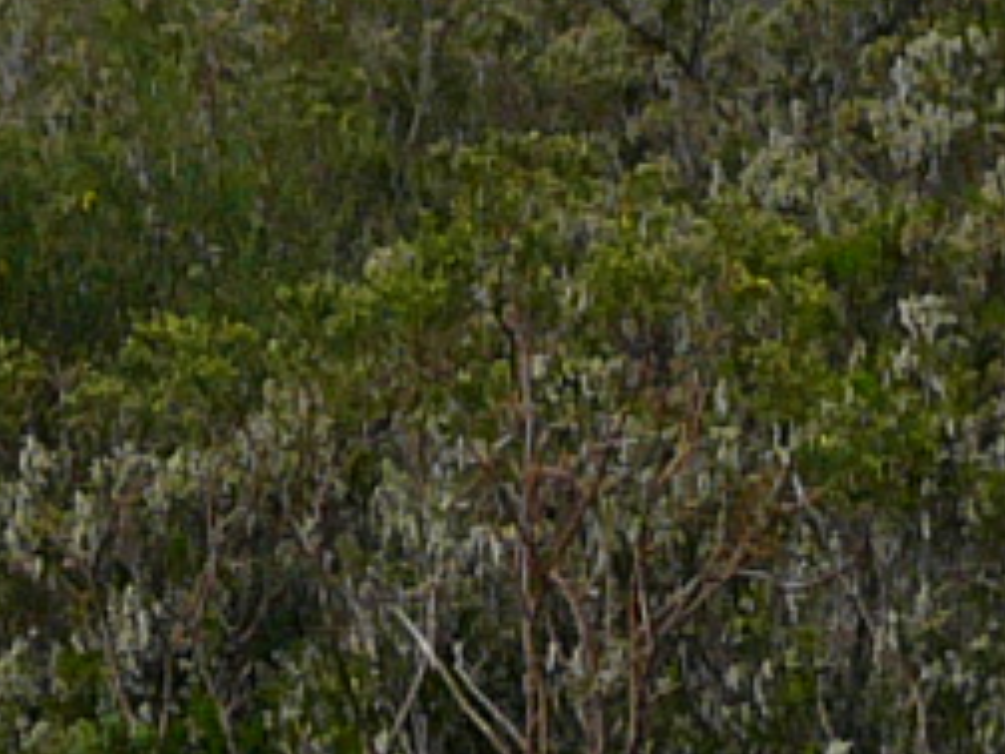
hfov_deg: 8.9
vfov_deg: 6.2
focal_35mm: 222
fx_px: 6445
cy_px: -1432
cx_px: 662
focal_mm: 5.2
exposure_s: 1/640
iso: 80
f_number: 5
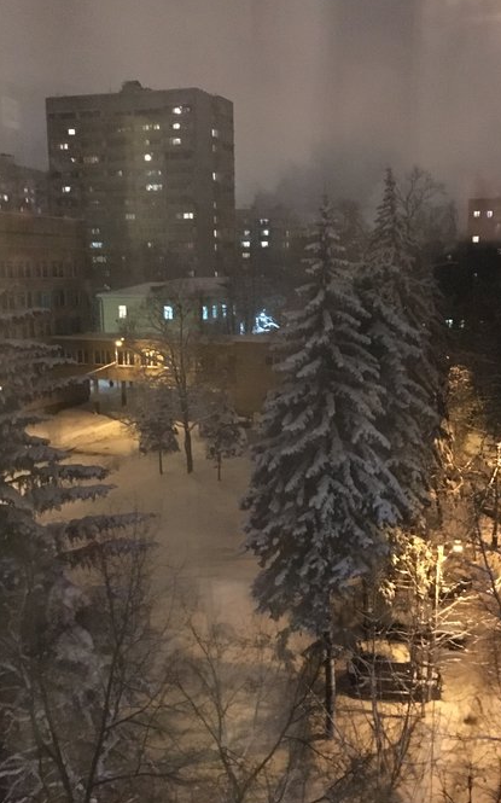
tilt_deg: -10.3
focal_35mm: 37
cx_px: 299
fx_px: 809
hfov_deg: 34.3
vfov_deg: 52.8
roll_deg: +2.9
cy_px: 412
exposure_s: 1/17
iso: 1000
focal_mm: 4.15
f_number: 2.2
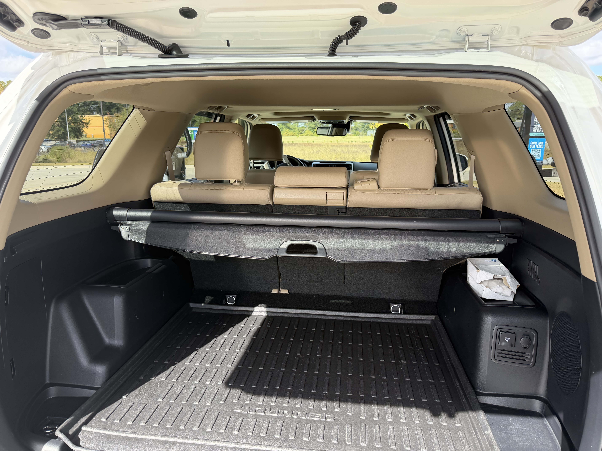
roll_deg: +0.2
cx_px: 301
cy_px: 226
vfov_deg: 56.8
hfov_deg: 71.6
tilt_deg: -12.8
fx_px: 417
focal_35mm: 24
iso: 100
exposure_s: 1/742
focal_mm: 6.76
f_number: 1.78
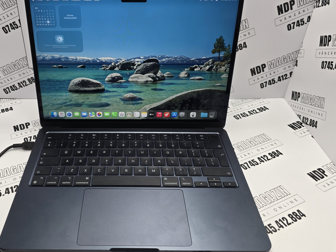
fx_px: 311
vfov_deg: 44.1
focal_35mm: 32
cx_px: 127
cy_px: 110
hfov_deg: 56.2
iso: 32
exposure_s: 1/100
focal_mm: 6.3
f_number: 1.7
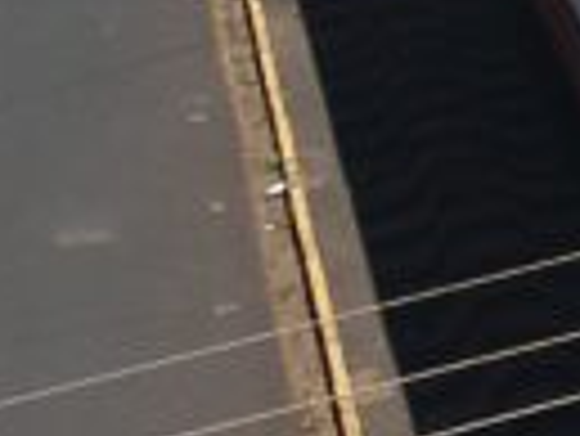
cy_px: 85
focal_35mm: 198
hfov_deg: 7.5
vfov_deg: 7.5
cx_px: 2208
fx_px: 3321
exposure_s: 1/1250
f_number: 2.6
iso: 101
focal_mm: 4.49
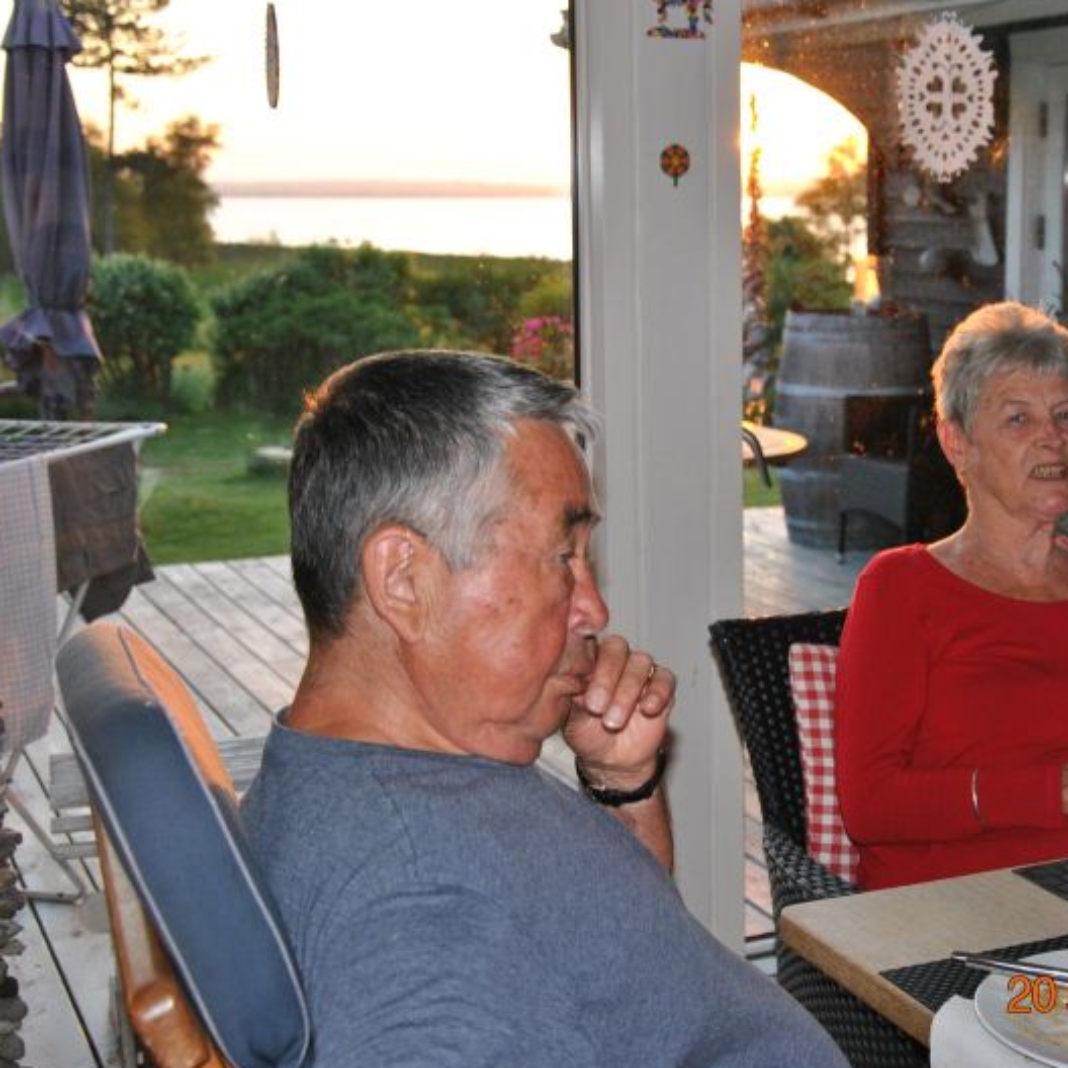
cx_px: 752
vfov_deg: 29.6
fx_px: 2025
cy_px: 534
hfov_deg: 29.2
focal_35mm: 58
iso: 200
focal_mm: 30
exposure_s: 1/60
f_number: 4.2
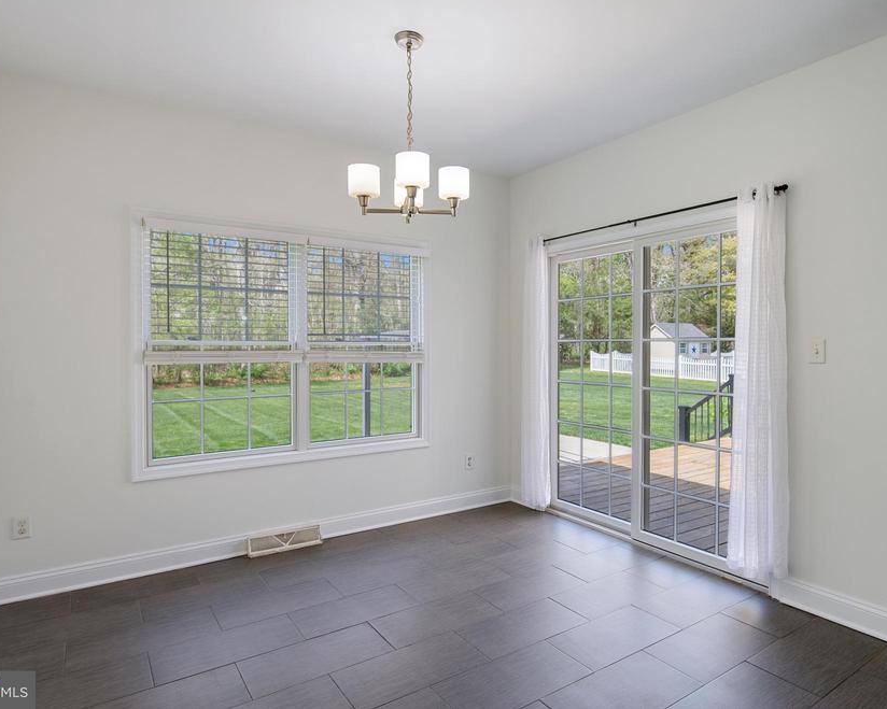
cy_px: 342
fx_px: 551
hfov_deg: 77.6
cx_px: 467
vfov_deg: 65.5
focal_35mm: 21
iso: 400
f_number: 8
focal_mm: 18
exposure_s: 1/90
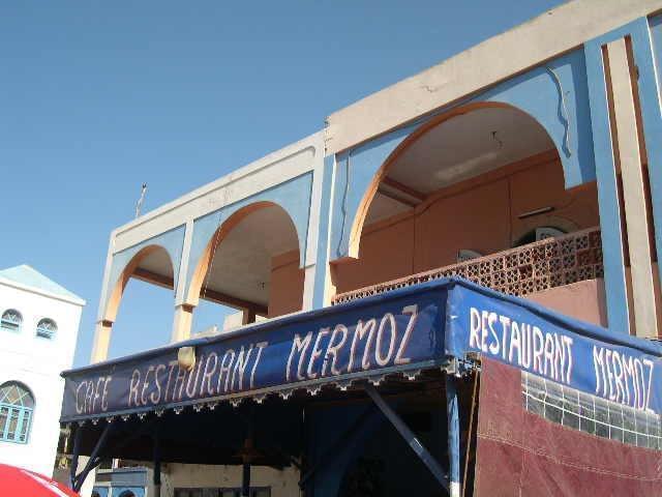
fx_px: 727
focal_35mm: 38
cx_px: 331
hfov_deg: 49.0
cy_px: 248
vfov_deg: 37.7
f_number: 7.6
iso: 100
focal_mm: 8
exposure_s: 1/172
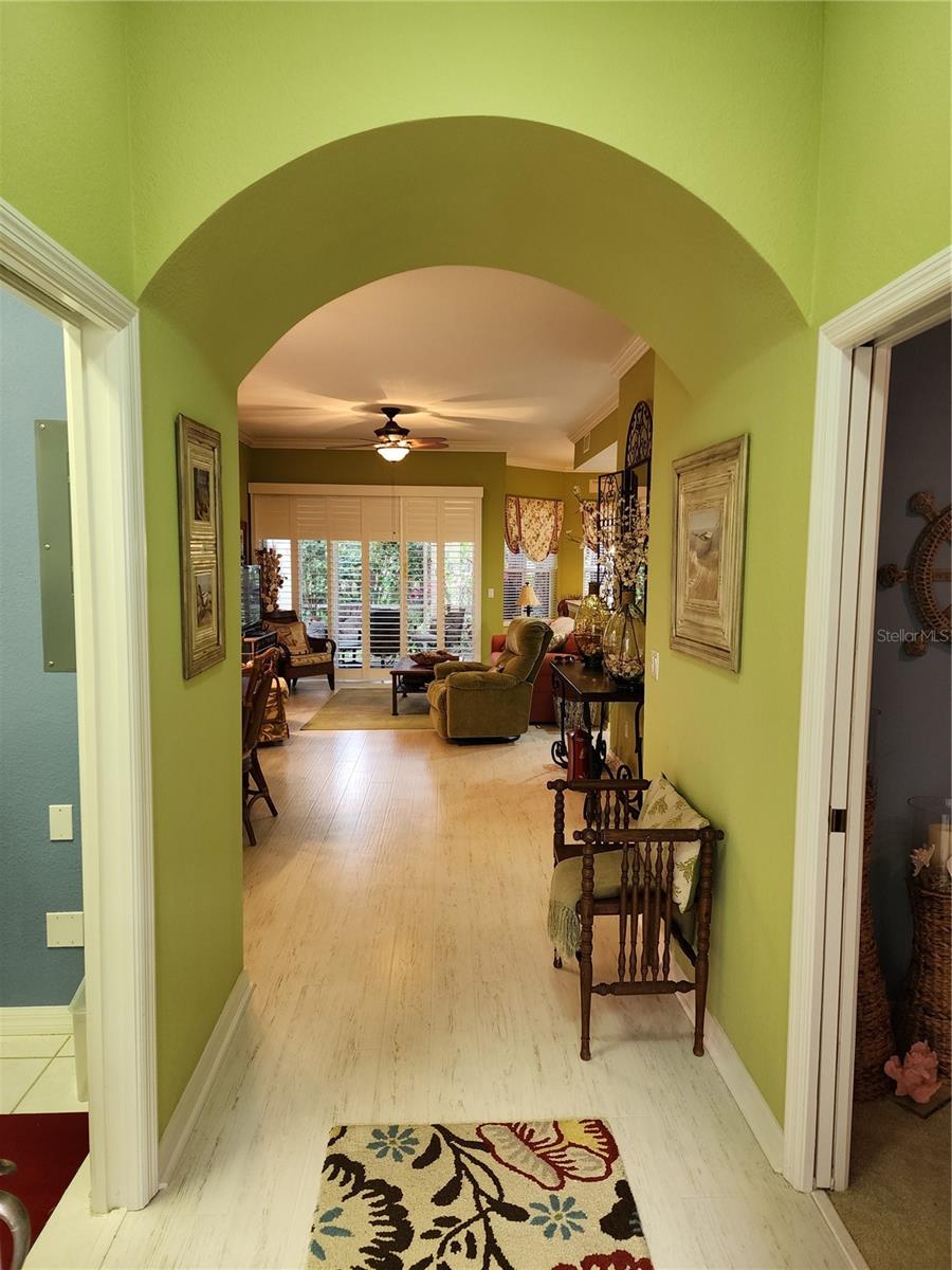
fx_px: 843
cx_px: 476
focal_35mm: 23
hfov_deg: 58.9
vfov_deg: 73.9
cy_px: 635
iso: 200
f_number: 1.8
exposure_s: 1/60
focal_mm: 6.4
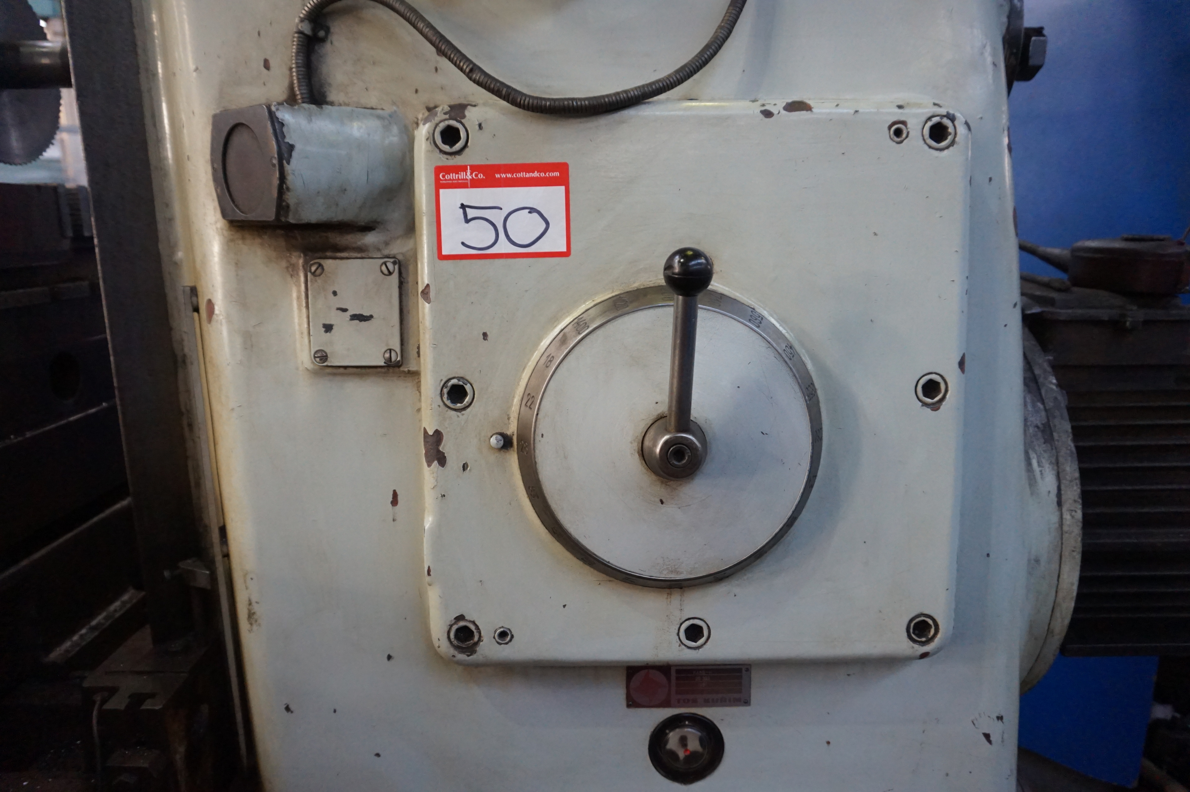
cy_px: 396
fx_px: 793
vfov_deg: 53.1
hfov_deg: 73.8
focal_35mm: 24
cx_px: 595
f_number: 3.5
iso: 2500
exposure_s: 1/160
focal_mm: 16
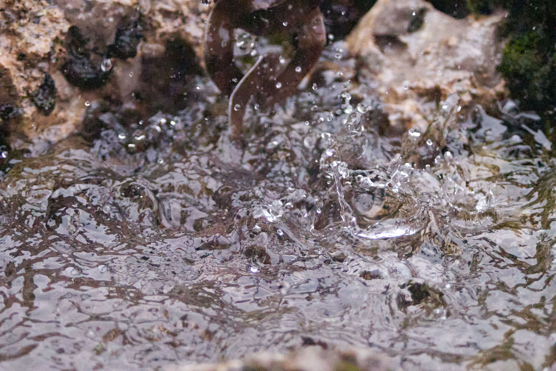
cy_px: 186
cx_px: 278
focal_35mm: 120
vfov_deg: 11.4
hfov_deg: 17.1
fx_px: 1853
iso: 25600
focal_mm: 80
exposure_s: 1/2500
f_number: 5.6
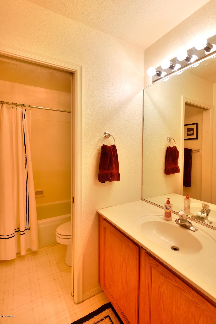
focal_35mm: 17
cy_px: 155
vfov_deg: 93.2
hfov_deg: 70.5
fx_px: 153
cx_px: 112
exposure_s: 1/2.5
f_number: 13
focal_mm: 16
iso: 100
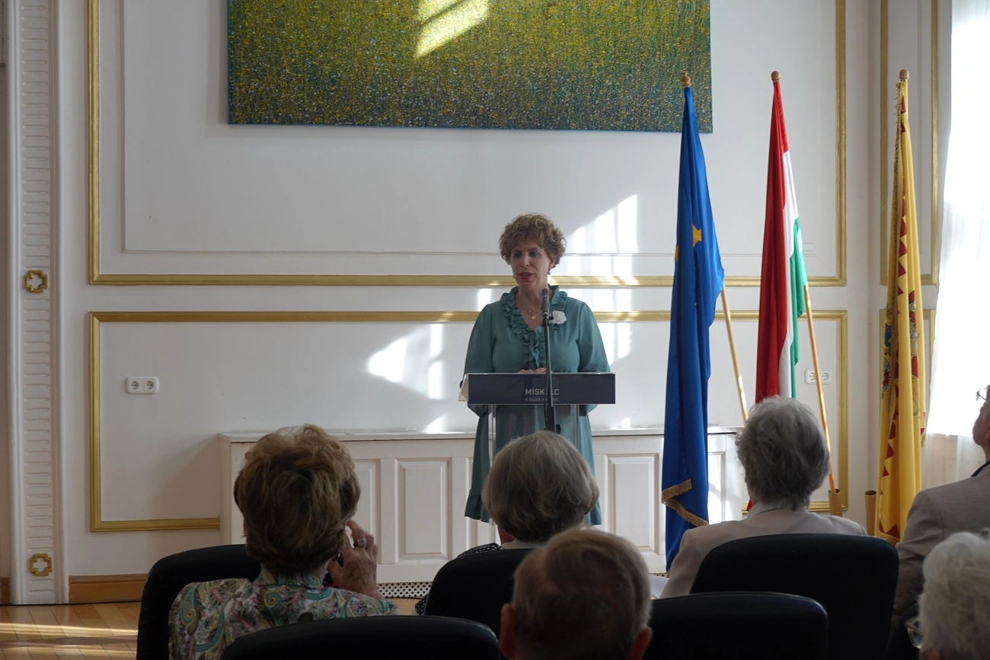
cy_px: 330
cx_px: 495
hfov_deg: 25.7
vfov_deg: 17.3
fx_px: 2173
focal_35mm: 79
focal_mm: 29.1
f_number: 4
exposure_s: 1/80
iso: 200
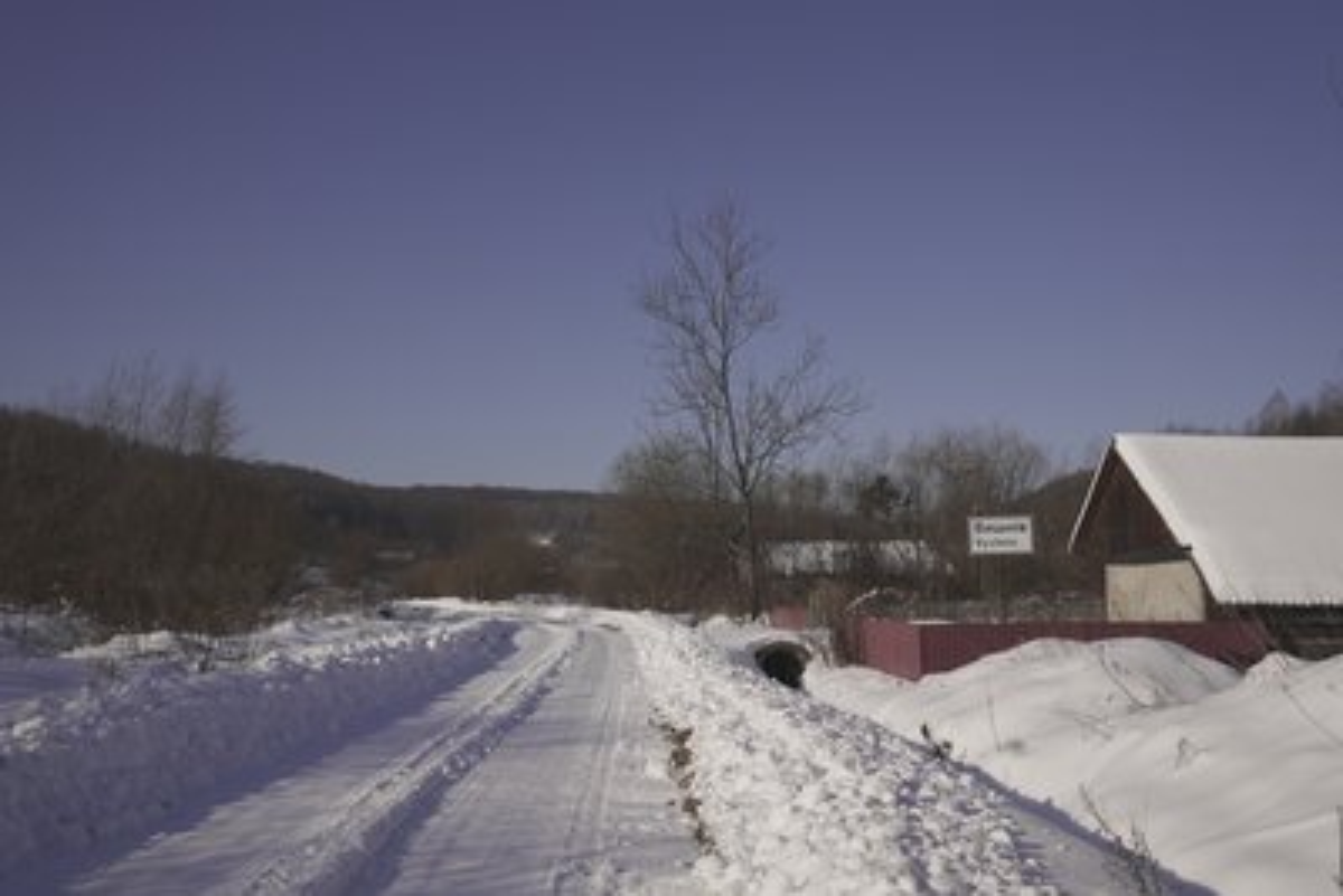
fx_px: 1231
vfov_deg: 40.0
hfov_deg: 57.2
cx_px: 672
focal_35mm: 33
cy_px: 448
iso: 100
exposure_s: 1/1600
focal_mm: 33
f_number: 5
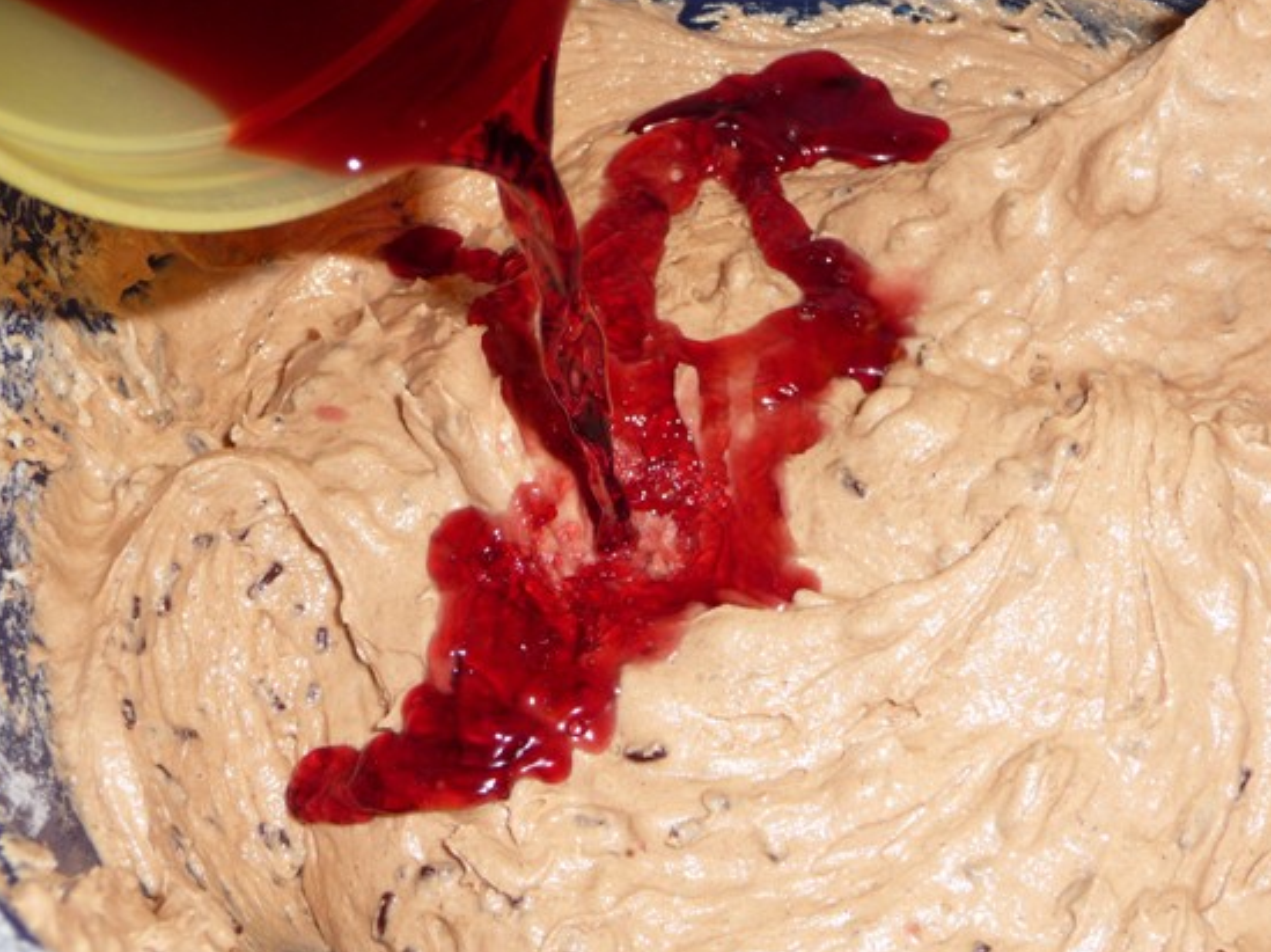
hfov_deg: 34.3
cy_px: 489
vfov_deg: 26.1
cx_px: 711
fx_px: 2055
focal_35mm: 56
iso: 100
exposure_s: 1/30
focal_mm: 8
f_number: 4.2
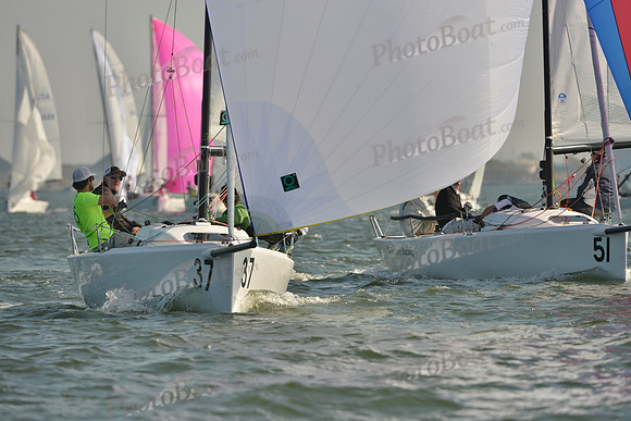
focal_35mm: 380
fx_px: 6662
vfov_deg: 3.6
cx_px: 316
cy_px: 210
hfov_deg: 5.4
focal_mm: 380
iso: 280
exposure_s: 1/1600
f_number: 8
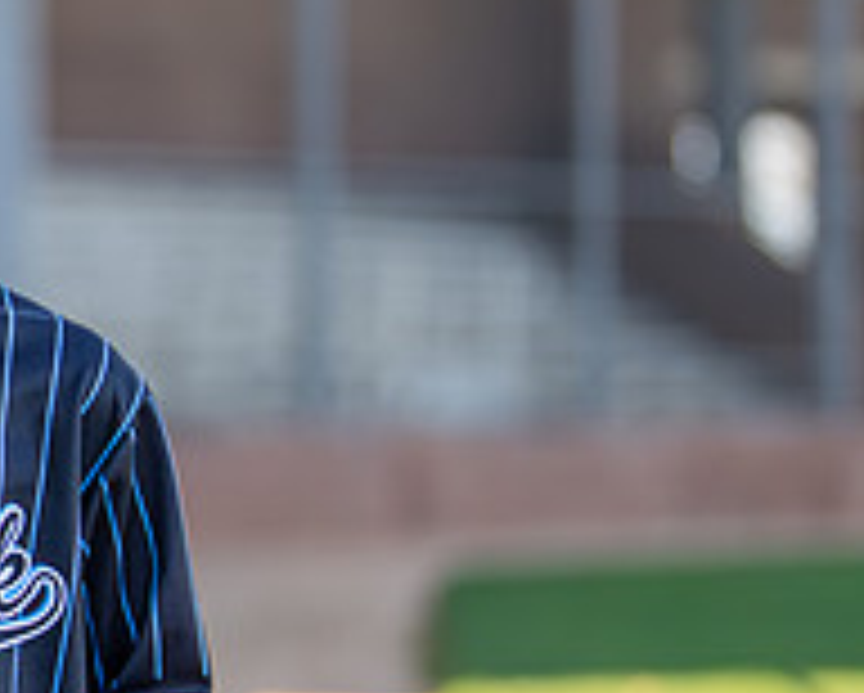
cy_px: 376
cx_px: -130
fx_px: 4556
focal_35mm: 178
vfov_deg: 8.7
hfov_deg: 10.7
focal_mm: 50
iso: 125
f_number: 1.2
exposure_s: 1/2000
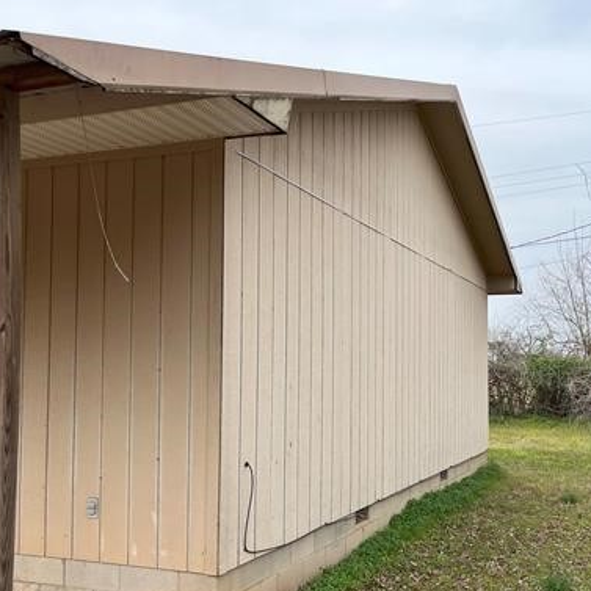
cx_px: 362
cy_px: 351
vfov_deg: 42.7
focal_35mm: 39
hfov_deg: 42.6
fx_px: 753
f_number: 1.6
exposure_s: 1/1890
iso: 50
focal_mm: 5.1
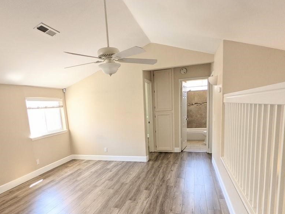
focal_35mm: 21
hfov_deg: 78.9
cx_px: 132
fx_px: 173
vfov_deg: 62.3
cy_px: 136
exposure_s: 1/90.1
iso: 171
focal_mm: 2.22
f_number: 2.2
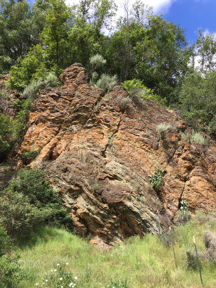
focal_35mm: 29
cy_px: 144
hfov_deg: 48.2
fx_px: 241
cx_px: 108
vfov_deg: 61.7
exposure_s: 1/538
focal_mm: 4.15
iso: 25
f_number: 2.2
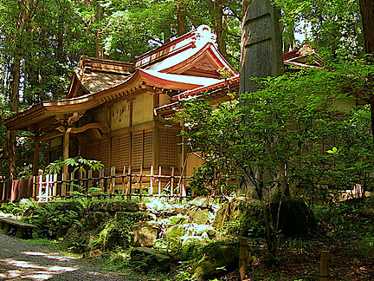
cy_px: 109
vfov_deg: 26.5
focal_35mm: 55
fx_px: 594
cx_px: 180
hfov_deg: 34.9
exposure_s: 1/28.5
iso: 50
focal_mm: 8.5
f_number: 2.9
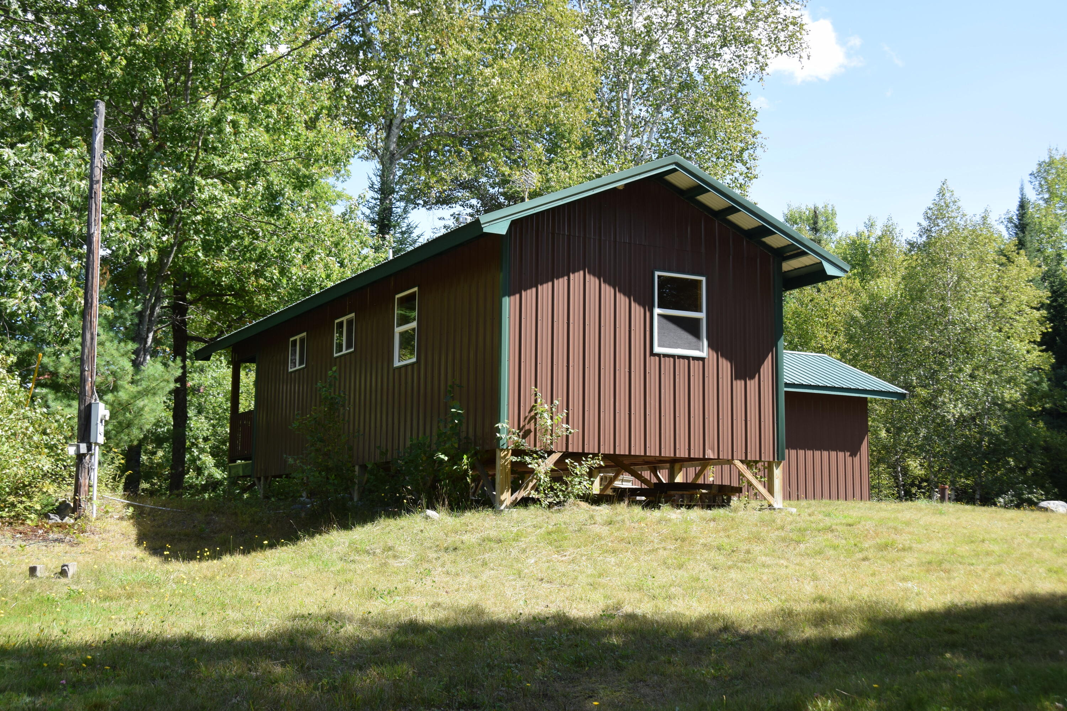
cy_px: 356
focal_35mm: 44
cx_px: 534
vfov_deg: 30.8
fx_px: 1289
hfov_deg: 45.0
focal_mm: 29
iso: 200
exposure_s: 1/250
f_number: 8
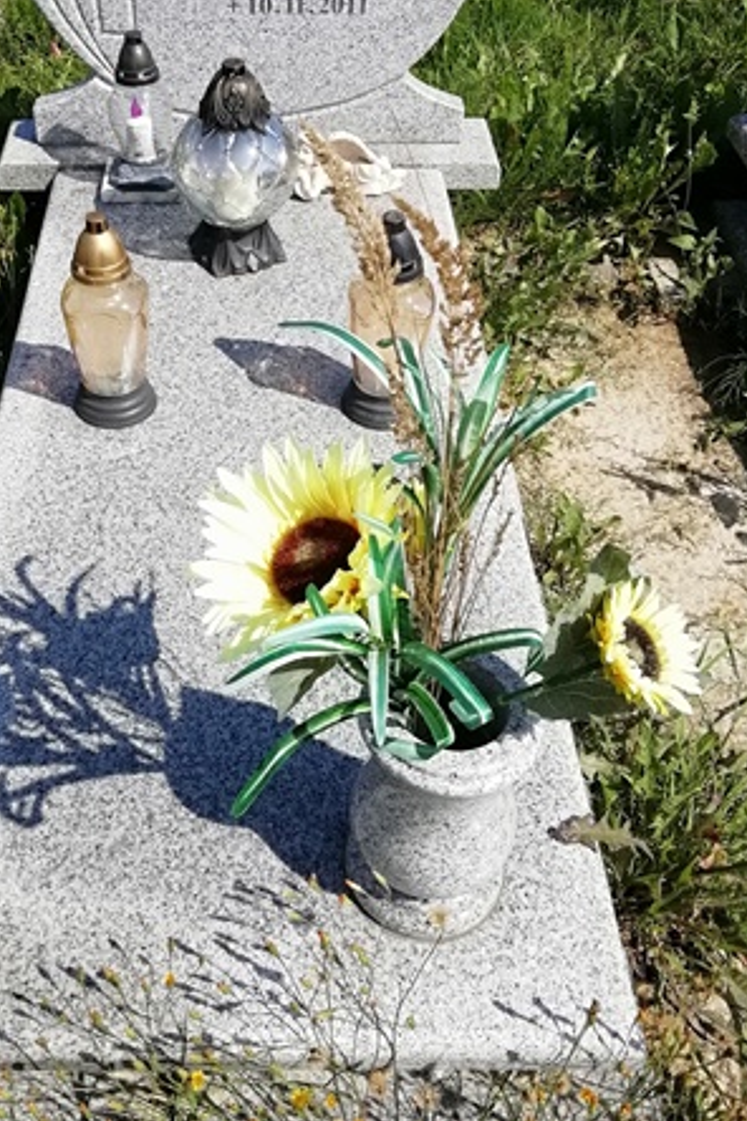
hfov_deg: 33.9
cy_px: 472
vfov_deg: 49.4
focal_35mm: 39
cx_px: 257
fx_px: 1214
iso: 50
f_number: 2.2
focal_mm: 3.21
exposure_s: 1/1449
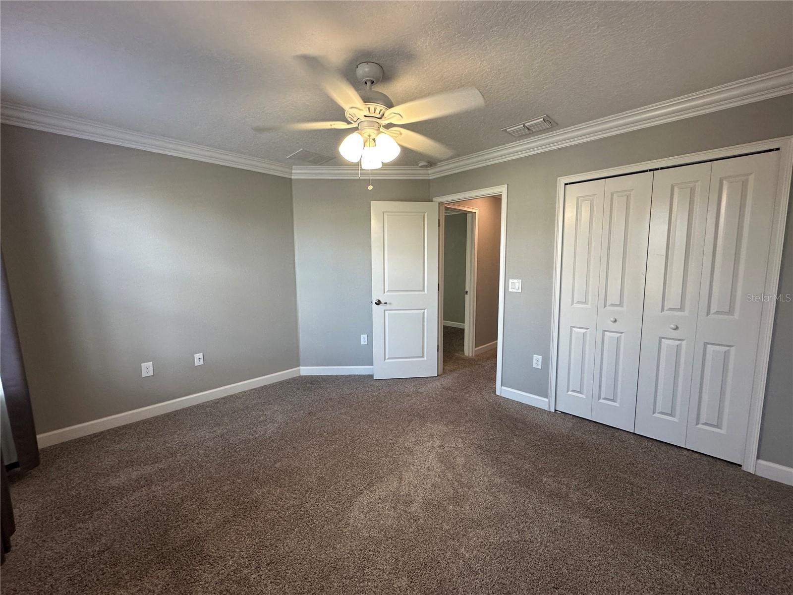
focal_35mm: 14
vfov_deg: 85.7
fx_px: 321
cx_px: 396
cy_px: 298
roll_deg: +0.1
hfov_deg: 102.1
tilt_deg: -5.2
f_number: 2.2
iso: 200
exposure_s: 1/120
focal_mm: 2.22
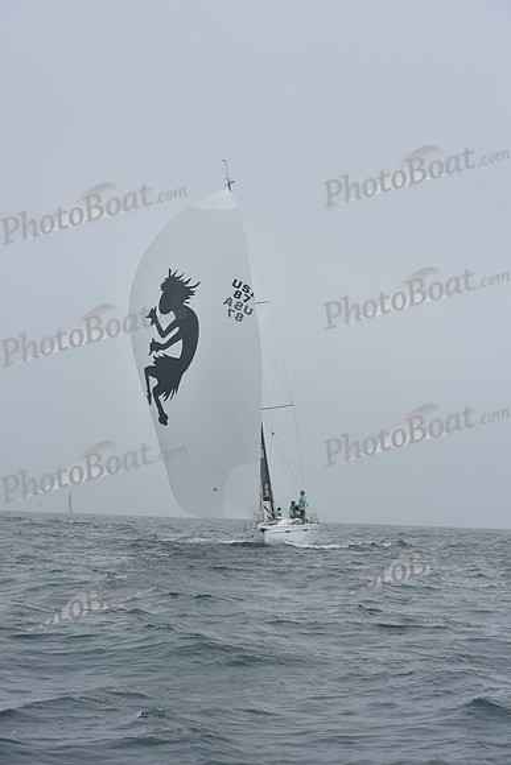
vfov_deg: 28.8
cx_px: 256
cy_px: 382
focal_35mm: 70
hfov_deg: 19.5
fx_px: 1489
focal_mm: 70
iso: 250
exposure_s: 1/800
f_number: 9
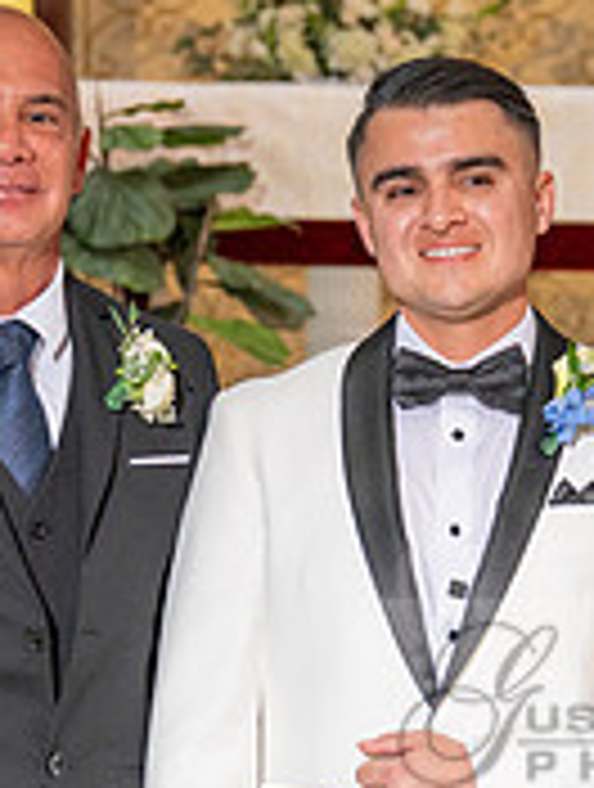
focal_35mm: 159
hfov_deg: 9.2
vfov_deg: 12.3
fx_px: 3625
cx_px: 752
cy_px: 705
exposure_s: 1/200
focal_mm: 50
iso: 800
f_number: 4
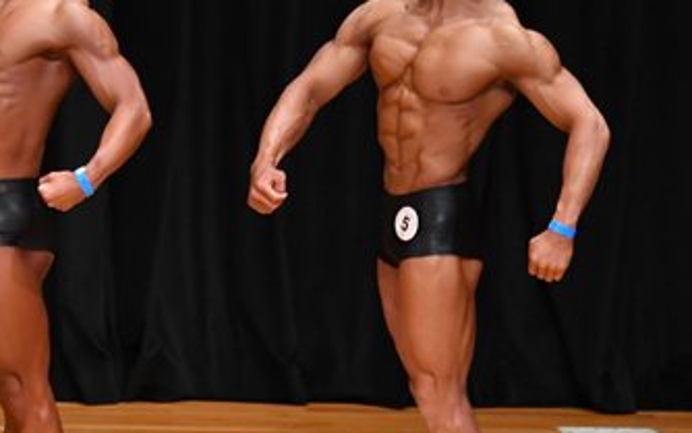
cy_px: 302
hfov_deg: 3.9
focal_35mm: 532
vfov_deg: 2.5
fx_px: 10036
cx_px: -28
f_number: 5.6
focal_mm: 150
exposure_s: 1/400
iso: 4000
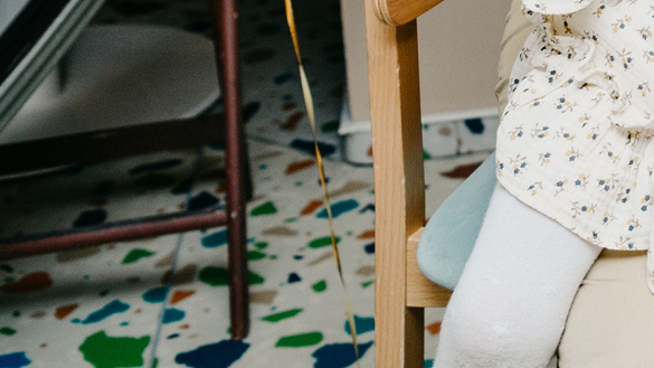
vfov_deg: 8.0
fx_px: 2462
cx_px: 1214
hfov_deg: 13.4
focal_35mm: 142
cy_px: -445
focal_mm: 31
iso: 125
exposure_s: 1/160
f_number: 3.5
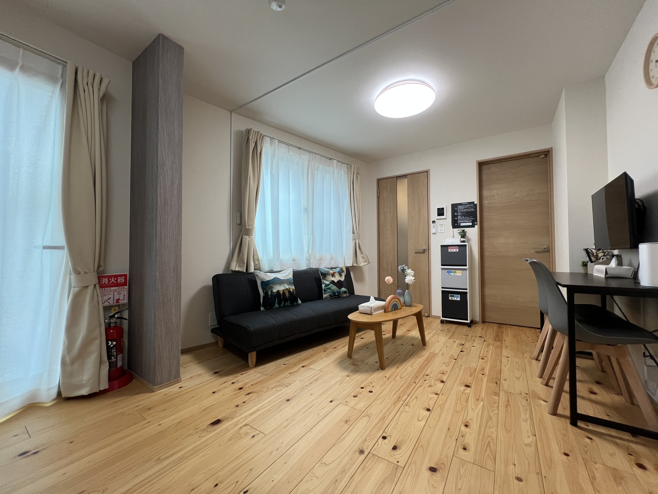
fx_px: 247
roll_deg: +0.0
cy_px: 247
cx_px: 329
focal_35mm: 13
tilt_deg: +0.8
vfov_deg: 89.9
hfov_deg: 106.2
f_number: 1.8
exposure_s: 1/99
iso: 160
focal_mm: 1.57
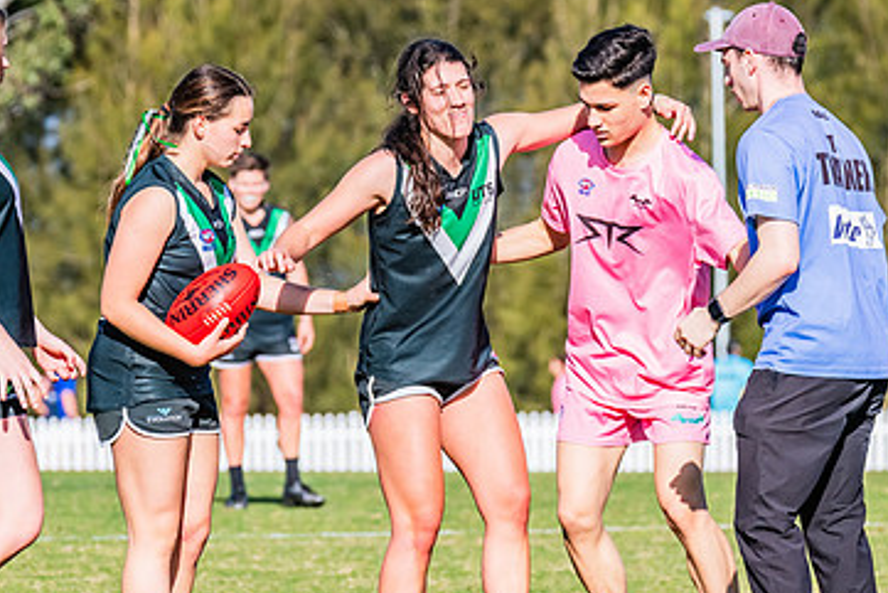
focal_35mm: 528
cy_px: 317
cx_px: 384
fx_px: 13029
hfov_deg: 3.9
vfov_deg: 2.6
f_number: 10
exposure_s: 1/1600
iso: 800
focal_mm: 310
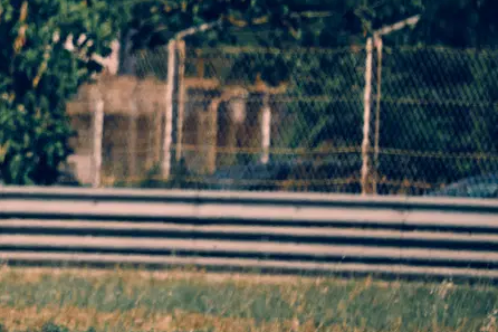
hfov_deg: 2.6
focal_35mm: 807
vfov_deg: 1.7
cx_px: -154
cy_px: 237
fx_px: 11159
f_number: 5.6
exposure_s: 1/1000
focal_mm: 200
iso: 100
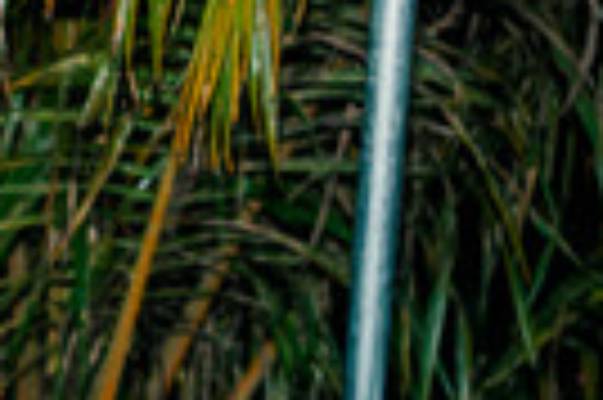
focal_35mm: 187
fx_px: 3128
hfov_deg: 10.6
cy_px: 402
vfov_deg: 7.3
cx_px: -338
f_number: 2.8
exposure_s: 1/200
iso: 800
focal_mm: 50
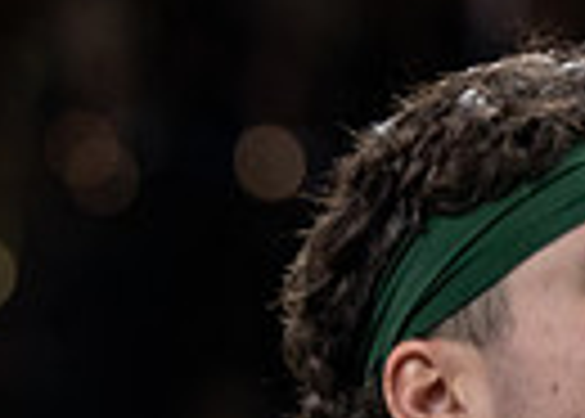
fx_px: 11703
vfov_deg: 2.0
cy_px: 709
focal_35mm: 704
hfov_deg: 2.8
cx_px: -651
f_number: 2.8
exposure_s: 1/320
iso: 1250
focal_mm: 122
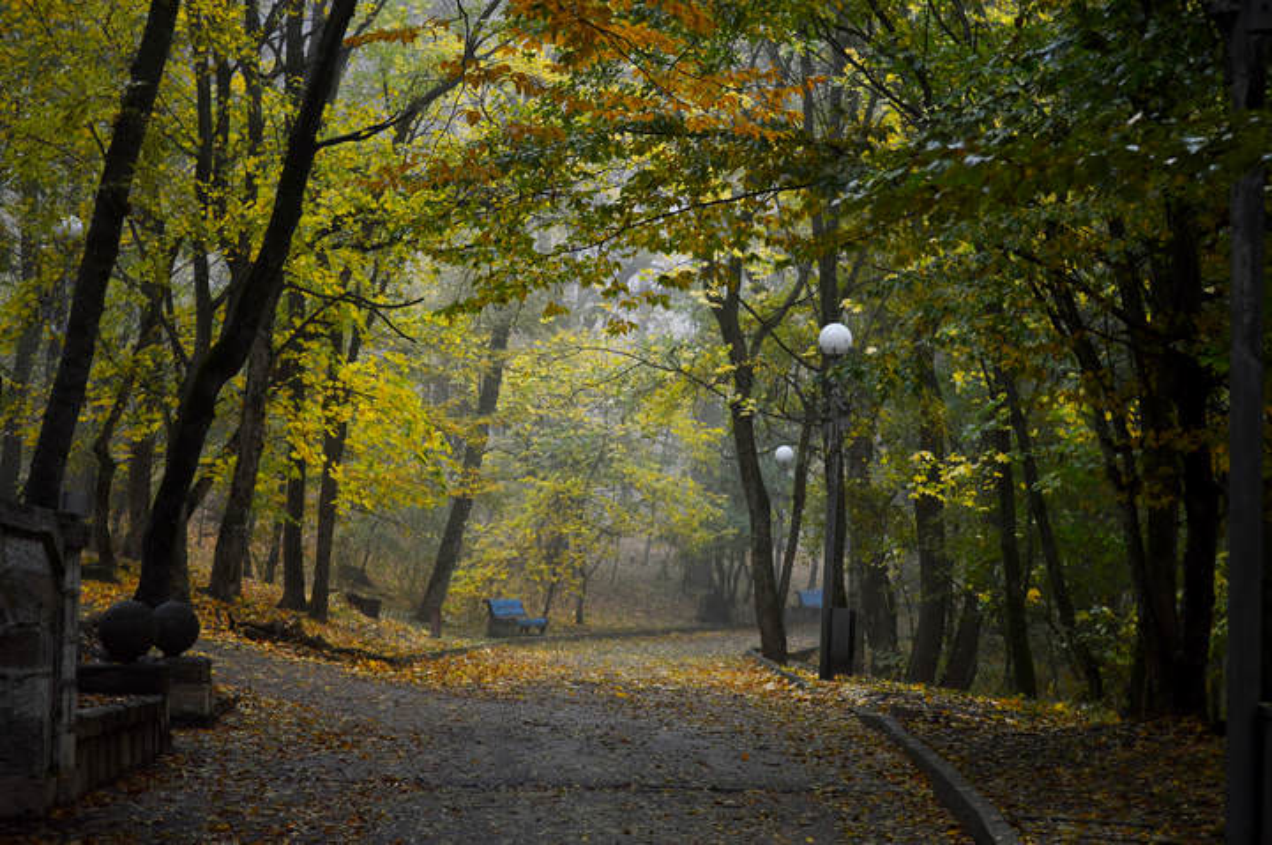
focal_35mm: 82
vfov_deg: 16.5
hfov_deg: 24.6
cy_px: 422
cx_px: 636
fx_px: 2911
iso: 800
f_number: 5
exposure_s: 1/250
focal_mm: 55
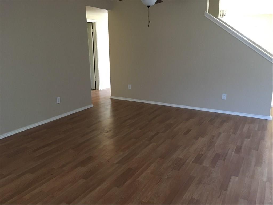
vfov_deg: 48.2
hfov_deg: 61.7
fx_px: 229
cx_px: 136
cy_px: 102
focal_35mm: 29
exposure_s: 1/20
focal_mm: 4.15
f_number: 2.2
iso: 200
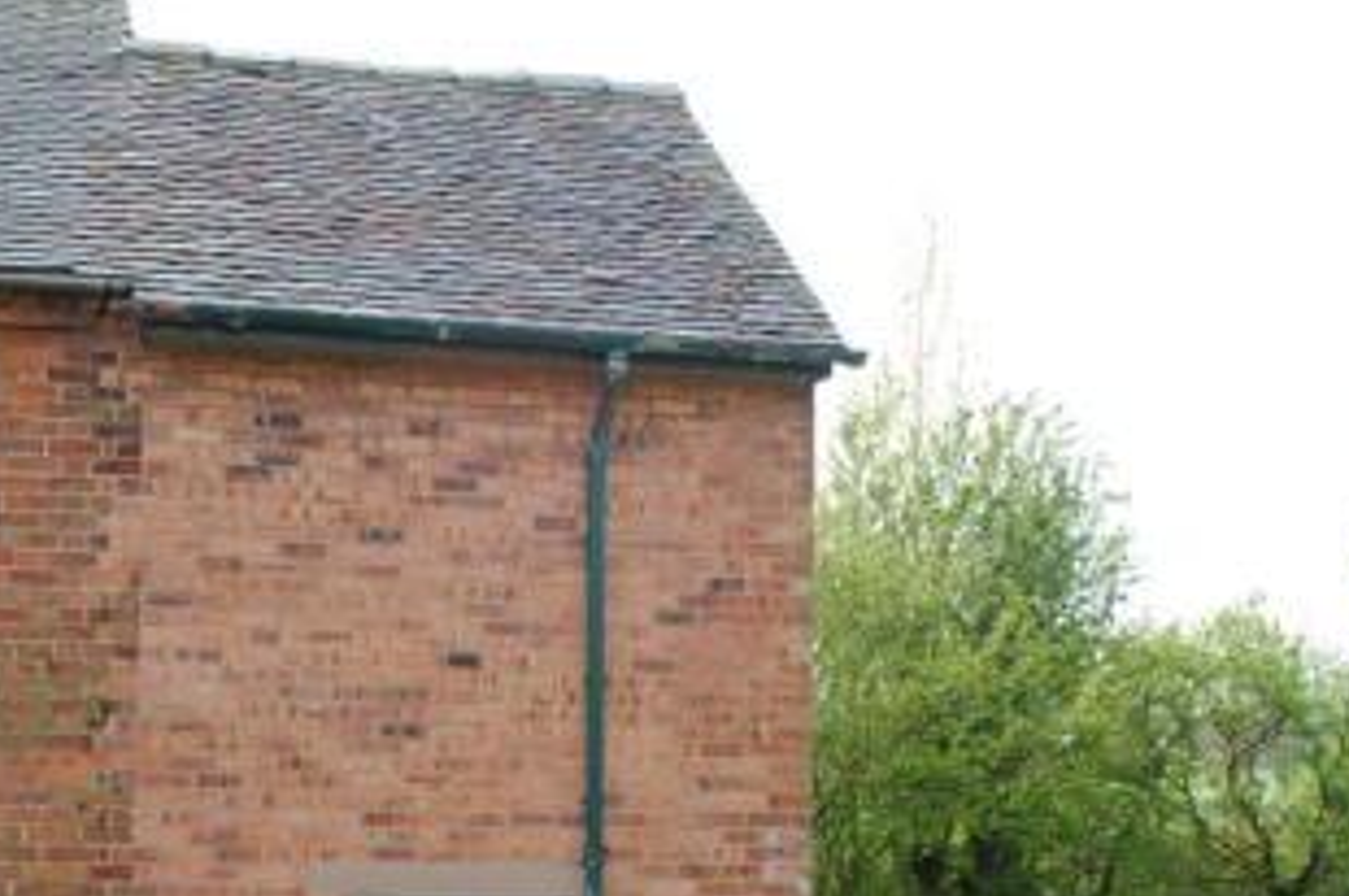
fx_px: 2134
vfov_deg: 23.4
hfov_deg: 35.1
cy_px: 711
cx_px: 603
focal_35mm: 57
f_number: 6.3
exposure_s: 1/200
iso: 100
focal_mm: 18
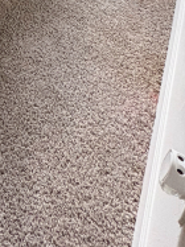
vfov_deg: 24.9
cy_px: -155
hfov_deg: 20.7
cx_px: -144
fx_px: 357
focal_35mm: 50
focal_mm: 2.22
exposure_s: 1/60
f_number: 2.2
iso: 500
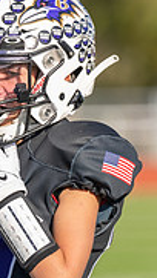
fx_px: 5122
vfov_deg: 3.1
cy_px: 221
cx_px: 166
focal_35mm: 693
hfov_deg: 1.8
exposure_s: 1/2000
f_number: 2.8
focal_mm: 156
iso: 200
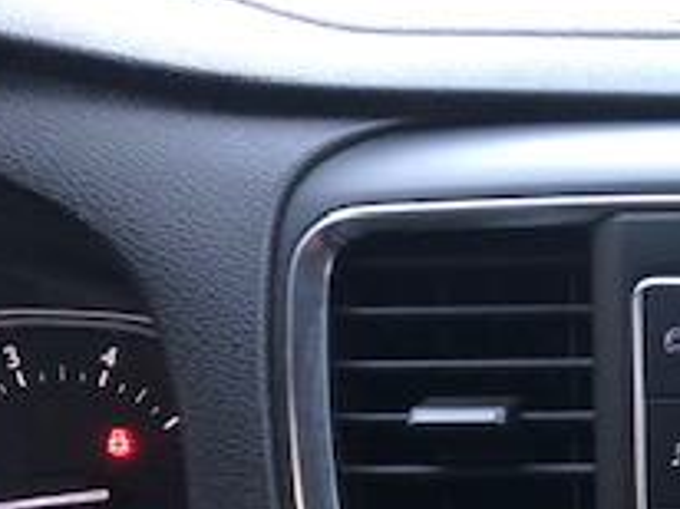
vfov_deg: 16.2
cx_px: 1010
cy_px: 618
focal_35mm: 87
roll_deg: -0.2
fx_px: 1707
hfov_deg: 19.7
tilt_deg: -25.4
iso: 80
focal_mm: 3.99
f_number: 1.8
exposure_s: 1/5
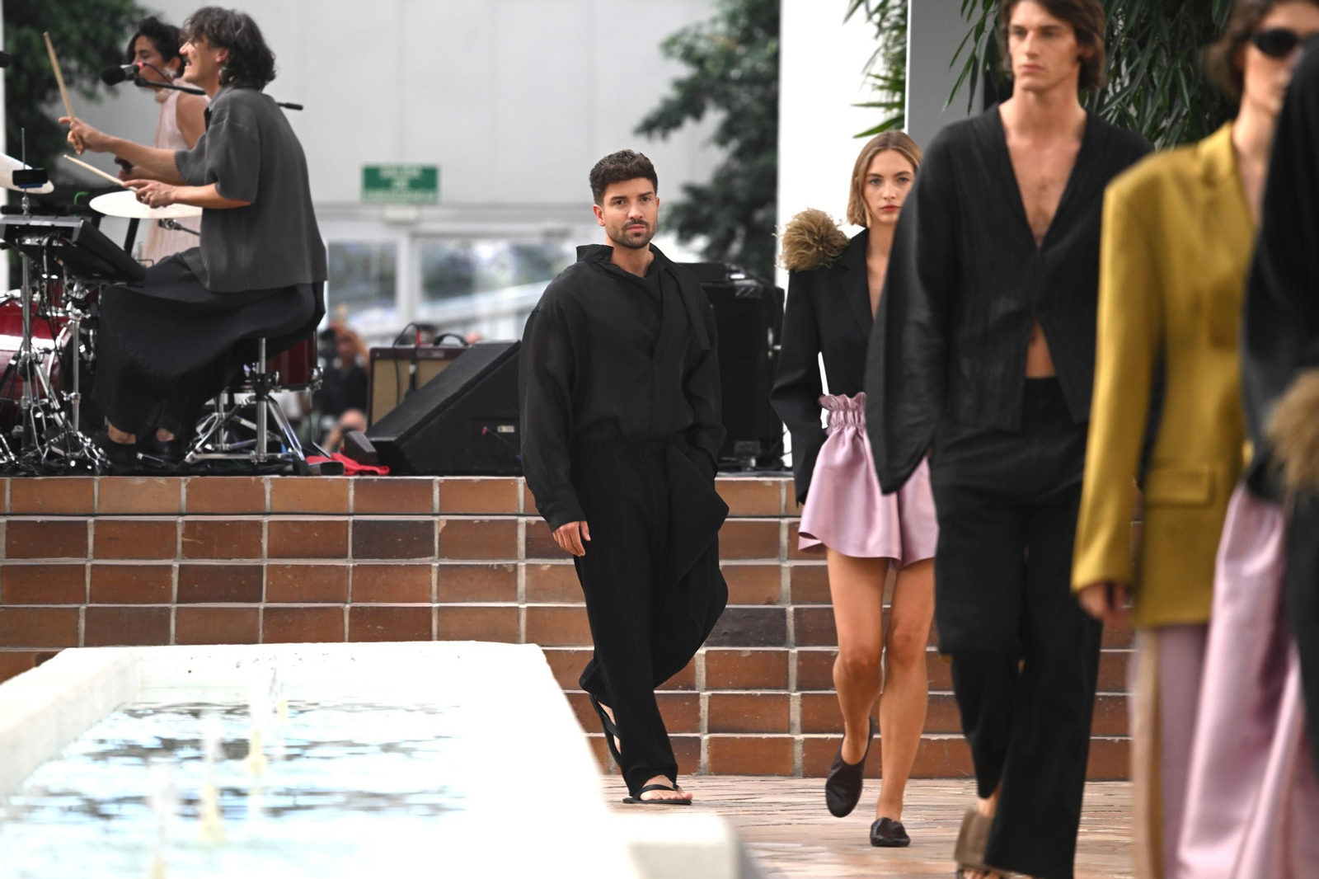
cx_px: 660
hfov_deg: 6.1
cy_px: 440
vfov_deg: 4.0
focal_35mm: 340
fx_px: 12454
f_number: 6.3
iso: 800
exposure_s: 1/400
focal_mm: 340
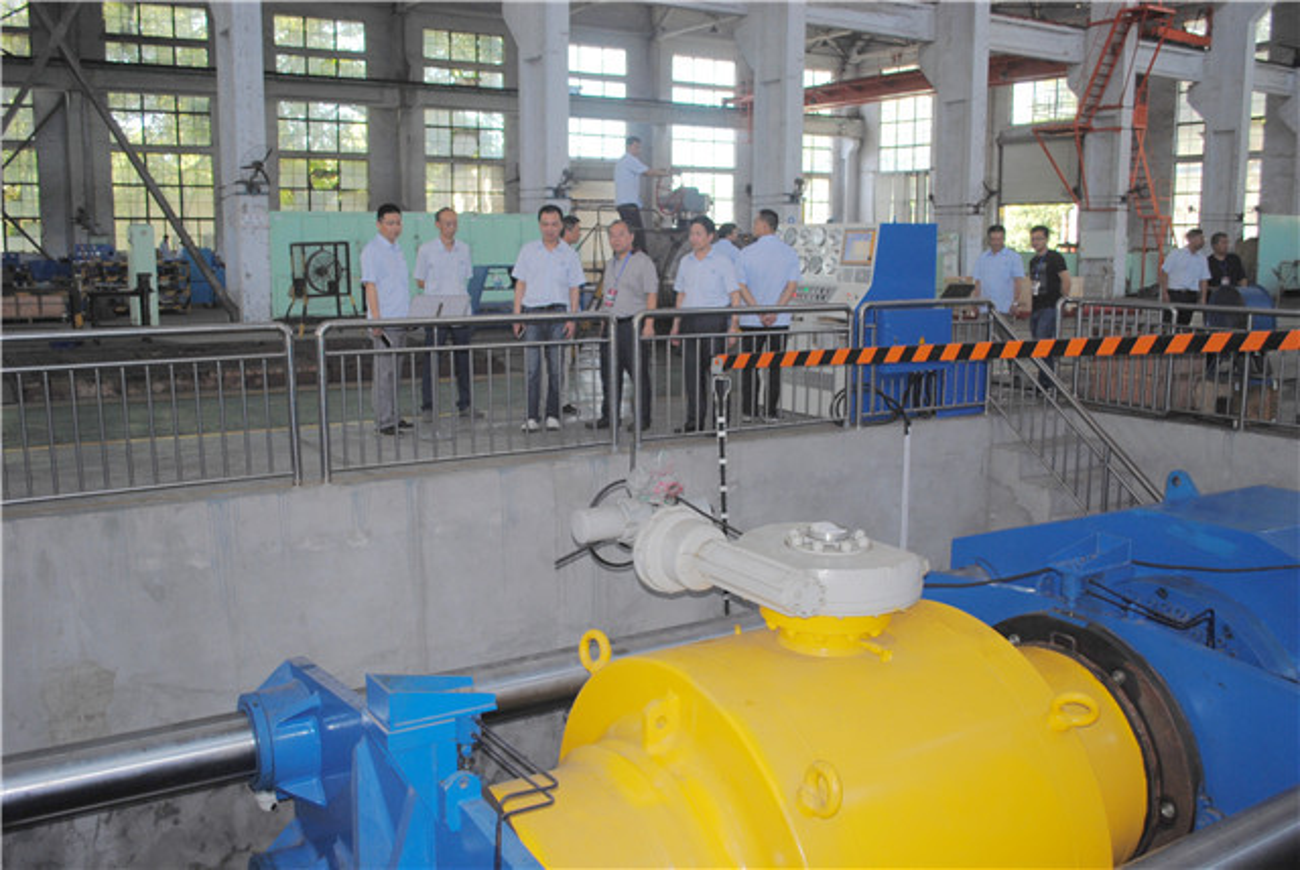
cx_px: 650
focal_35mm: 33
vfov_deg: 40.0
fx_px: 1193
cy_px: 435
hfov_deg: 57.2
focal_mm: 22
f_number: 3.8
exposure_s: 1/60
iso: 200
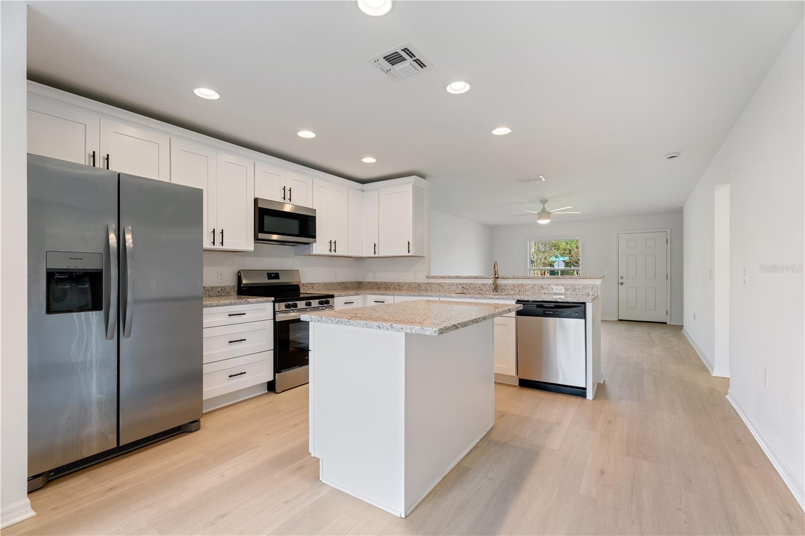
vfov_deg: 73.7
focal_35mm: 16
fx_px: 358
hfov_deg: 96.7
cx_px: 402
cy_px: 268
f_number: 6.7
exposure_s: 1/30
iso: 1600
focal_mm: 16
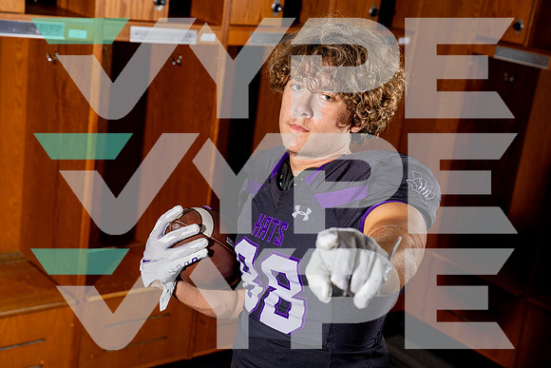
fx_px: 949
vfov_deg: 21.9
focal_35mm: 62
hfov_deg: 32.4
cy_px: 184
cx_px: 276
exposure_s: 1/250
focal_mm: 62
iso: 100
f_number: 5.6
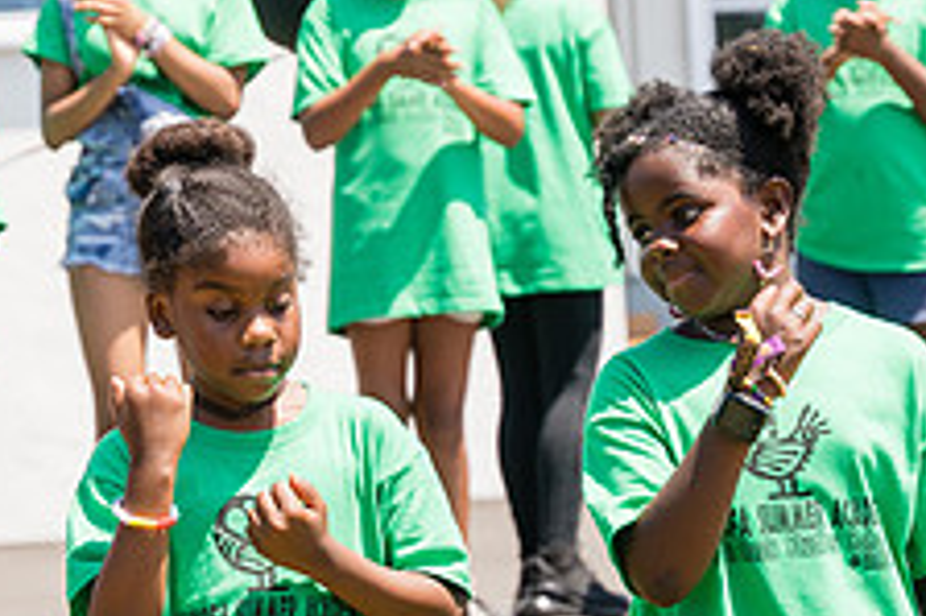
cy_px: 399
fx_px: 3598
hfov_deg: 14.7
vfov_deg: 9.8
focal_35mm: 140
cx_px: 380
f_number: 3.5
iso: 100
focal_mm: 54
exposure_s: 1/640
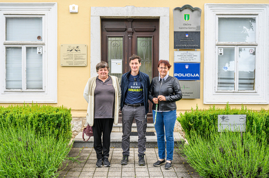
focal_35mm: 37
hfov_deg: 51.9
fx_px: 276
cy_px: 89
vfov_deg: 35.9
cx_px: 134
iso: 1250
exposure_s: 1/500
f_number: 4
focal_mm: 37
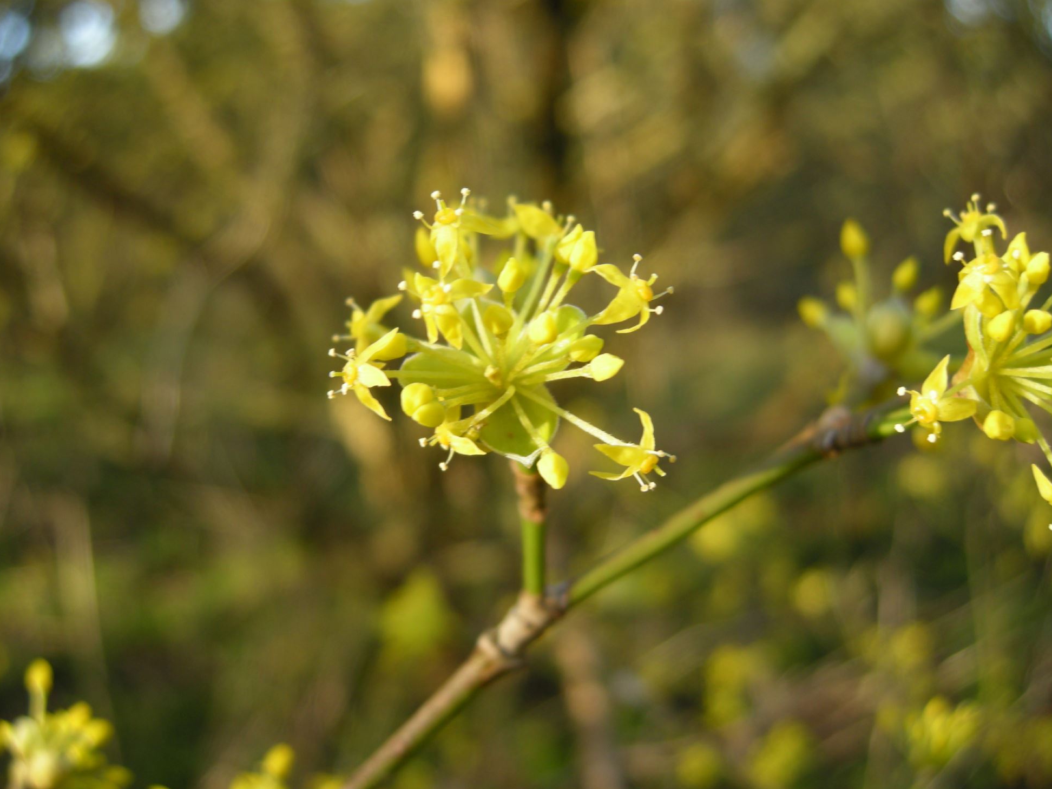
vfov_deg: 39.7
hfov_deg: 51.3
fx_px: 1094
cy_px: 405
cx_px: 512
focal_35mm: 36
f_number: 3
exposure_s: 1/77.5
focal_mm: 7.5
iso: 64
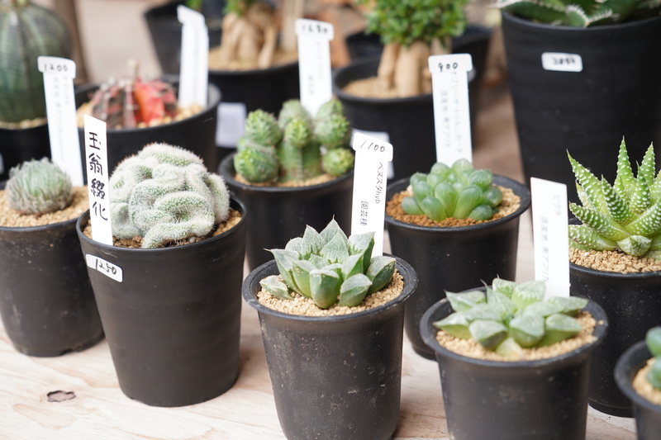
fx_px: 1652
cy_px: 220
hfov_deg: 22.6
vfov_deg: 15.2
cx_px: 330
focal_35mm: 90
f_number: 5.6
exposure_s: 1/160
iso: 400
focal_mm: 90
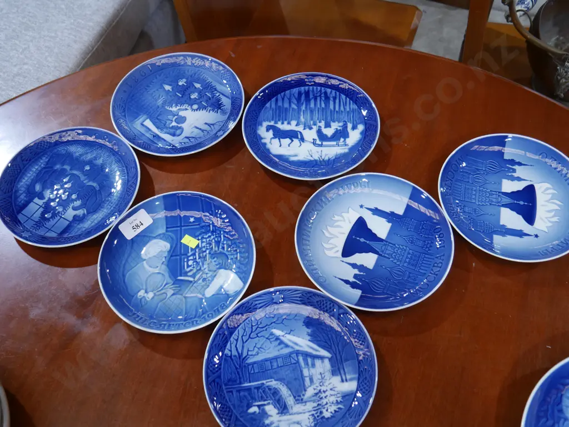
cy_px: 214
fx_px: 592
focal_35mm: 36
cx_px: 284
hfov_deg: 51.3
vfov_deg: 39.7
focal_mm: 18
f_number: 4
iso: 640
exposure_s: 1/60
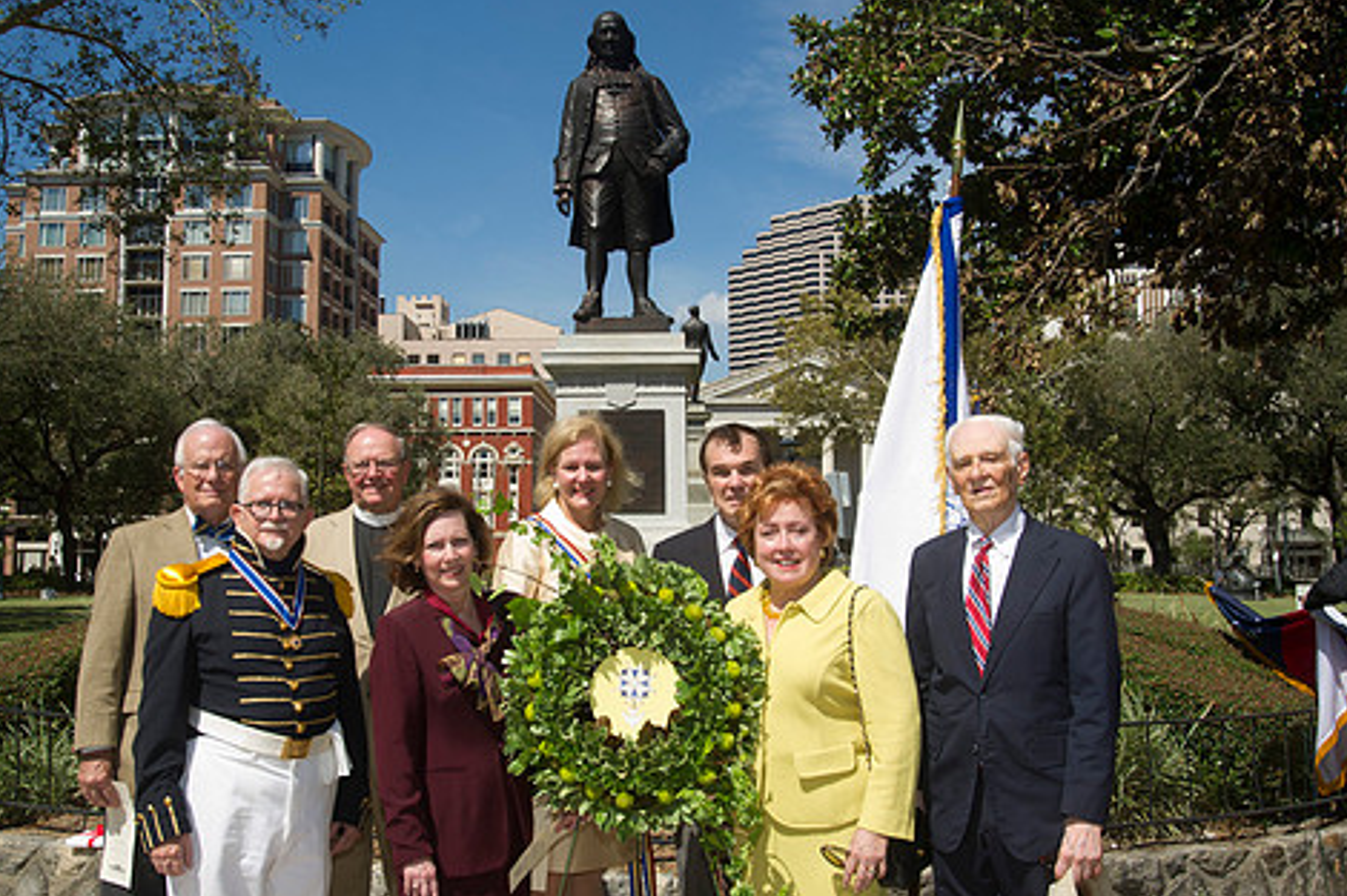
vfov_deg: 35.9
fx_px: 1384
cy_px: 447
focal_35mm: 37
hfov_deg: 51.8
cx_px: 605
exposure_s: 1/250
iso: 200
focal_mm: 30
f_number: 9
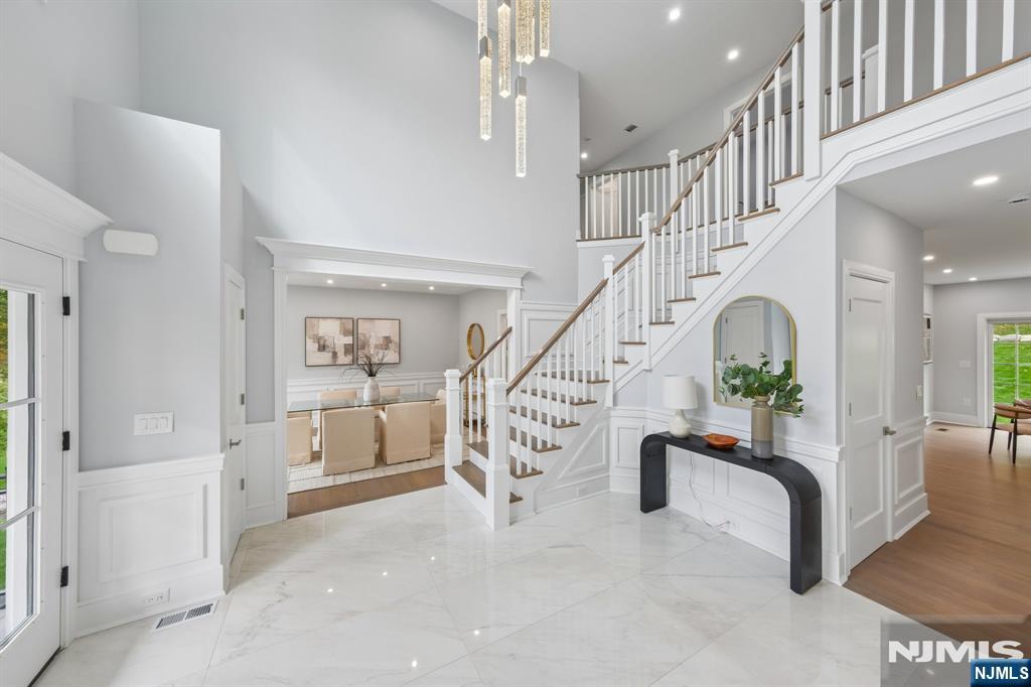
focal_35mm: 12
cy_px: 344
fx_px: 344
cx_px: 516
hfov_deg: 112.6
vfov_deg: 90.0
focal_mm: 8
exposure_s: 1/13
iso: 160
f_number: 8
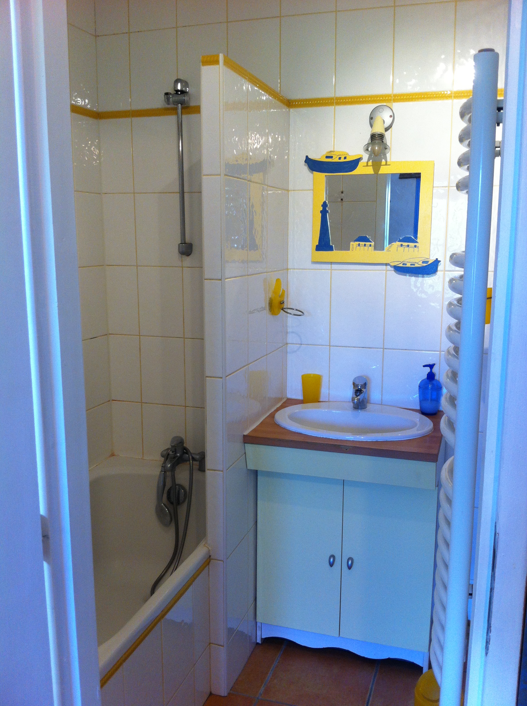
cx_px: 264
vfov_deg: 52.7
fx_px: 712
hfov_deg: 40.6
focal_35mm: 35
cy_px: 353
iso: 80
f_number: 2.8
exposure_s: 1/17
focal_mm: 3.85
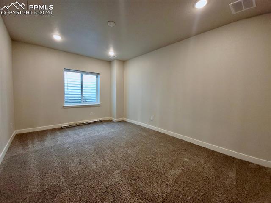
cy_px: 102
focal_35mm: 13
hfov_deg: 106.2
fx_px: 102
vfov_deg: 89.8
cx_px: 136
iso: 80
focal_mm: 1.74
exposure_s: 1/30
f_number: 2.2
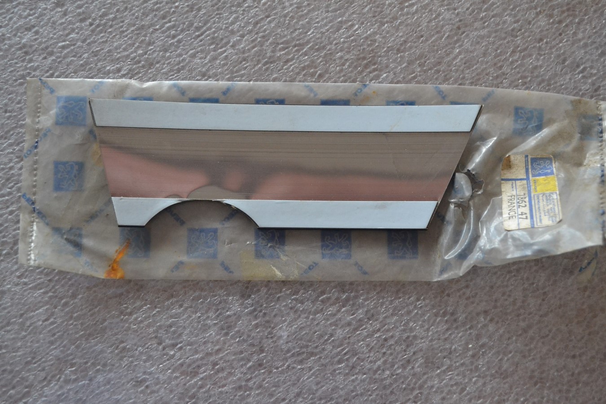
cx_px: 303
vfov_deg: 29.9
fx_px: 757
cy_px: 202
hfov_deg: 43.6
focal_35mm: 45
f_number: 4.5
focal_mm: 30
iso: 2000
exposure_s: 1/60
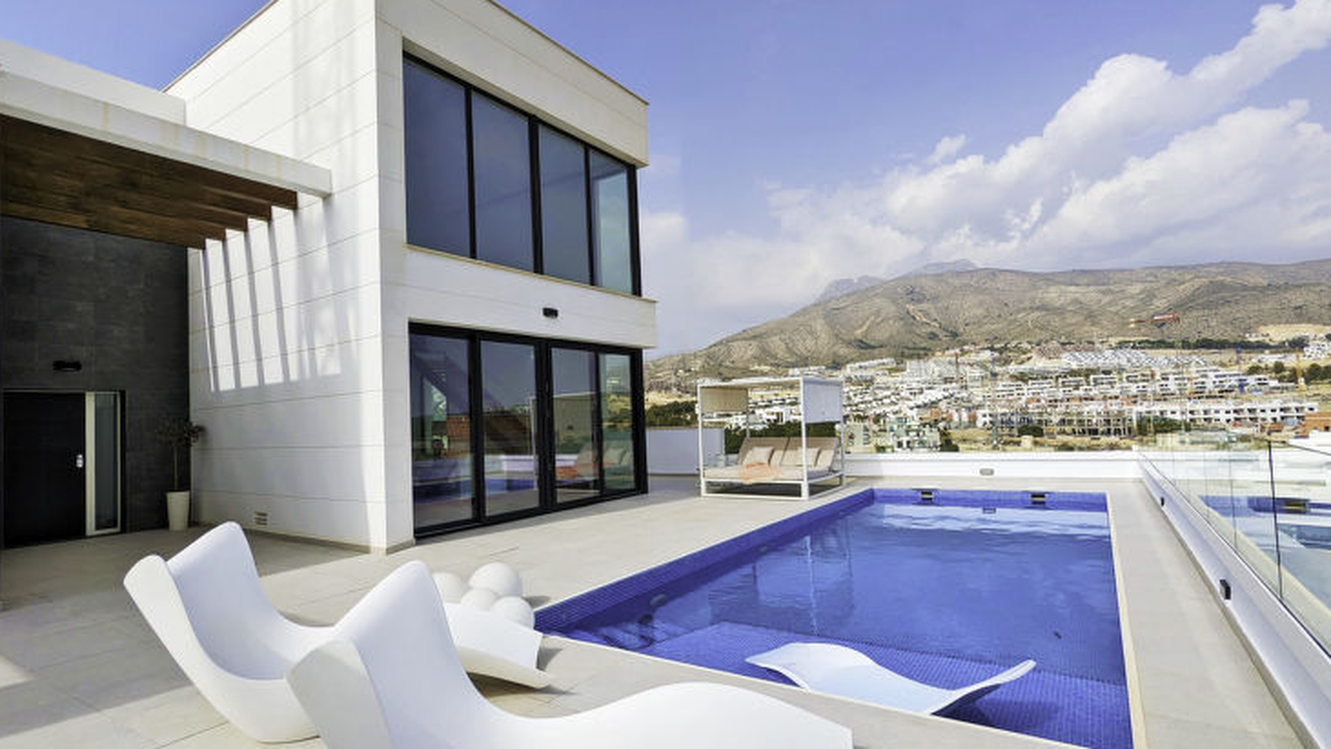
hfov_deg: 92.7
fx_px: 635
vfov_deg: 61.0
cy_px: 394
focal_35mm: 18
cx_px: 653
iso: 46
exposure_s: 1/2500
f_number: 2.2
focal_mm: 2.35
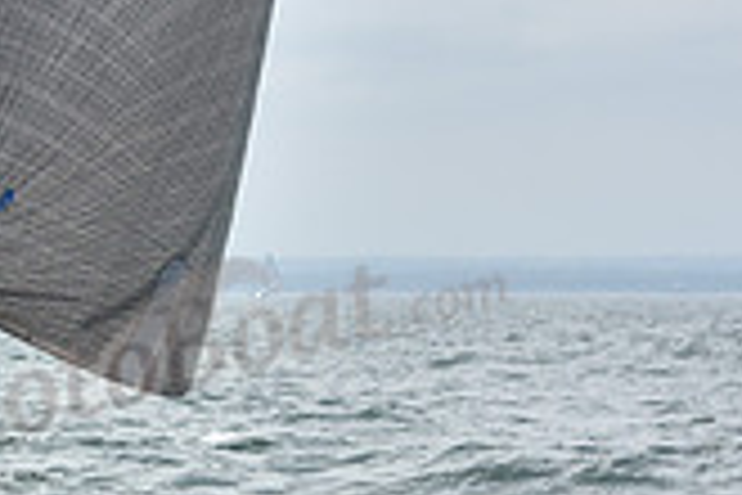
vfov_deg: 3.5
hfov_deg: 5.2
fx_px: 8120
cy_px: 182
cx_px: -355
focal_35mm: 394
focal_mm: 112
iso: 200
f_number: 7.1
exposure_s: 1/1250
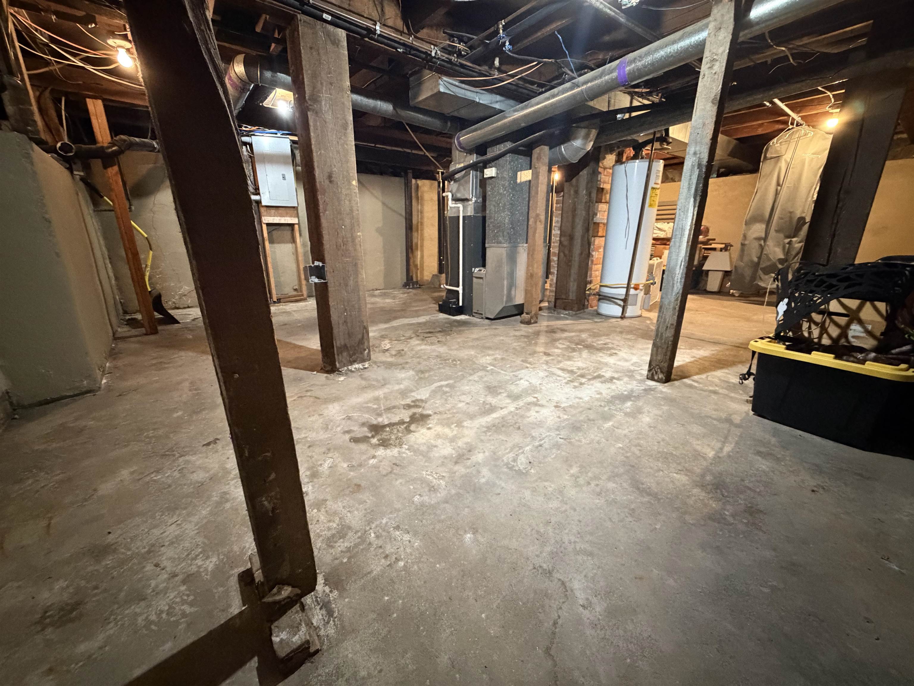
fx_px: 370
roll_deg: +0.4
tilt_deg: -15.6
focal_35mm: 14
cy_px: 343
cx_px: 457
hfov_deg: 102.1
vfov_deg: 85.7
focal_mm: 2.22
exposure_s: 1/40
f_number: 2.2
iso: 1000
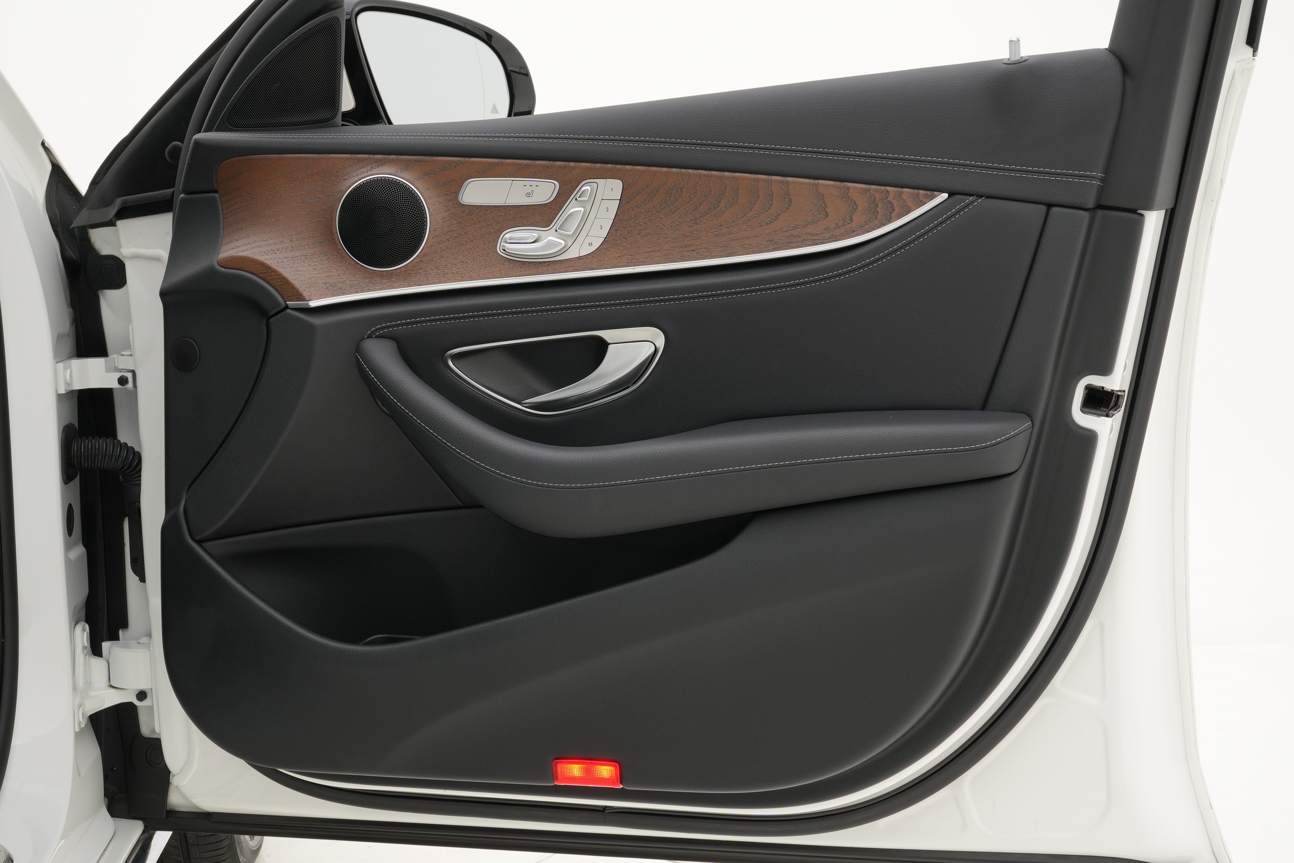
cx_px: 647
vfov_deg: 28.0
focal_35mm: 48
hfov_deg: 41.0
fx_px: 1731
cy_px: 432
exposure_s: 1/30
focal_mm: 32.1
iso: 400
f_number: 10
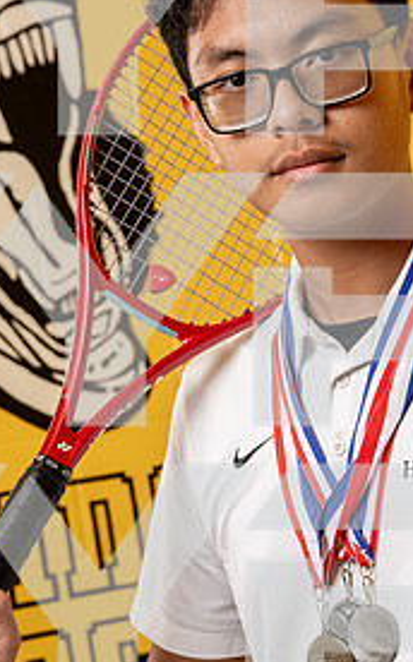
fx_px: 1895
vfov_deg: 19.8
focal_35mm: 105
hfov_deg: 12.4
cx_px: 206
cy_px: 301
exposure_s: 1/250
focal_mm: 49
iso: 500
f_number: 5.6
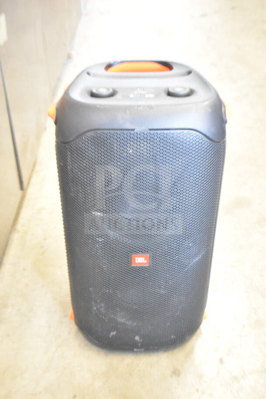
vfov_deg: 41.1
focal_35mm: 48
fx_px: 532
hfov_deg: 28.1
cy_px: 200
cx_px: 133
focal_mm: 32
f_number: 4.5
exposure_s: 1/50
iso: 10000
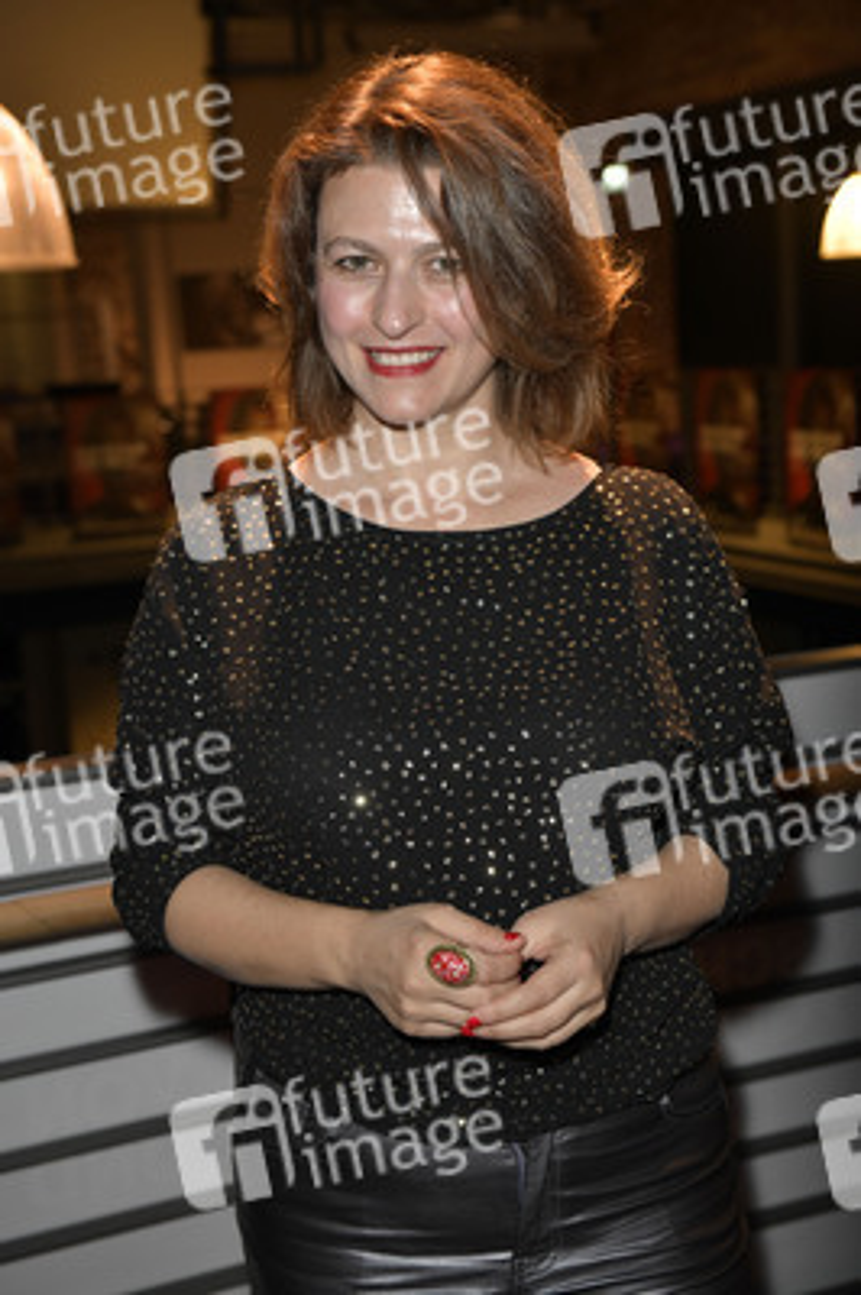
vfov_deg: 36.3
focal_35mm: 55
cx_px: 430
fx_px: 1976
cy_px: 648
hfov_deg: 24.6
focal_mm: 55
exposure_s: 1/160
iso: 1600
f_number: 5.6
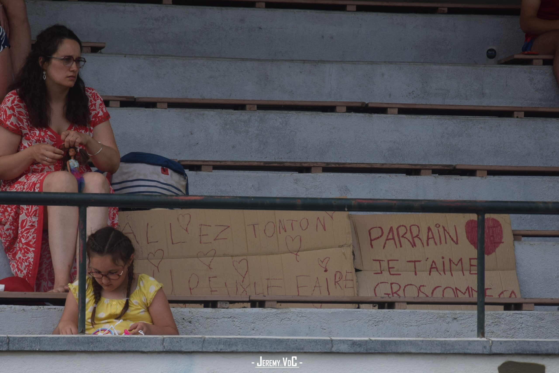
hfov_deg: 13.0
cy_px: 186
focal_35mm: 158
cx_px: 280
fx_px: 2446
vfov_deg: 8.7
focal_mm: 105
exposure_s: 1/1600
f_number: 5.6
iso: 400
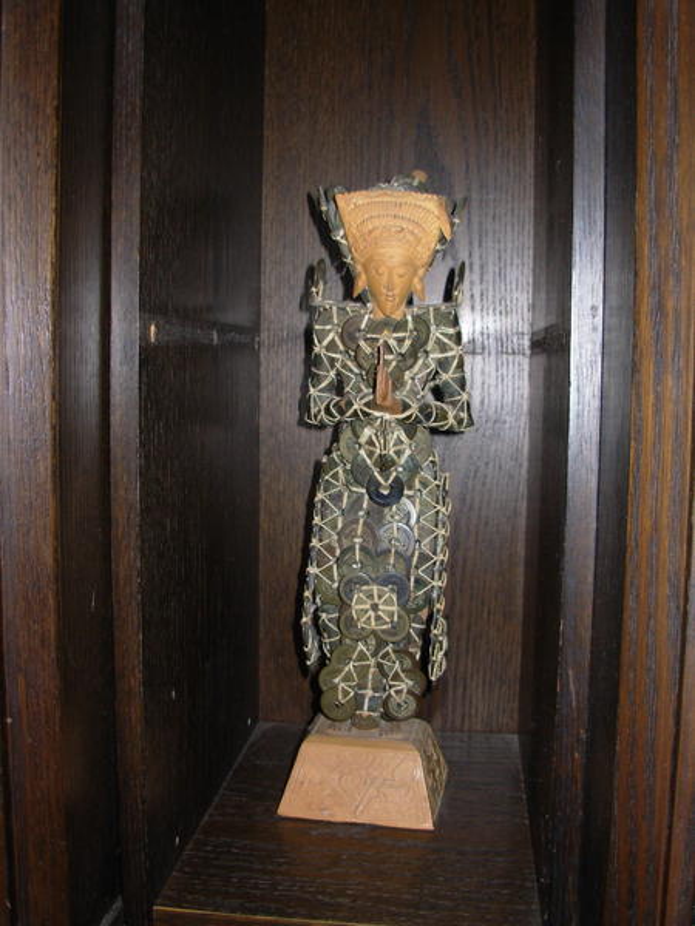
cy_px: 463
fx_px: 1017
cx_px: 348
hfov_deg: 37.7
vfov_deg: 49.0
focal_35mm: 38
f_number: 2.9
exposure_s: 1/32
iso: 50
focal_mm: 6.3
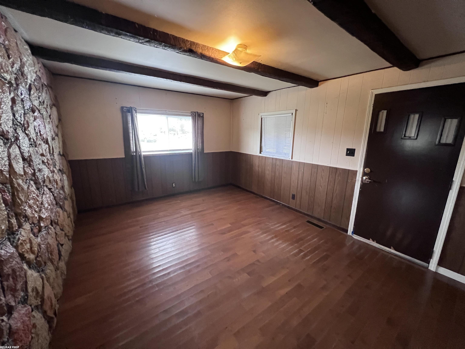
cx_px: 232
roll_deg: -0.5
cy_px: 174
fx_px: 175
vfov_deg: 89.9
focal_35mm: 13
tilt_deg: -12.4
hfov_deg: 106.2
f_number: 1.8
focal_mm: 1.57
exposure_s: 1/60
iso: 800
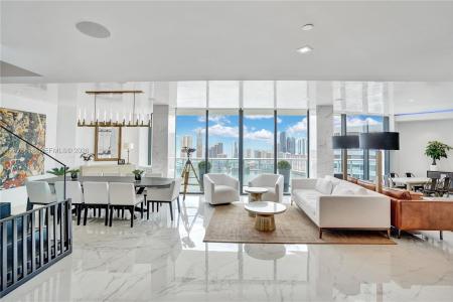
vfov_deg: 73.7
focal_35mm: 16
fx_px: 201
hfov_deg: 96.7
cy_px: 151
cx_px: 226
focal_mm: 16
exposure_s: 1/400
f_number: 4.5
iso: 800
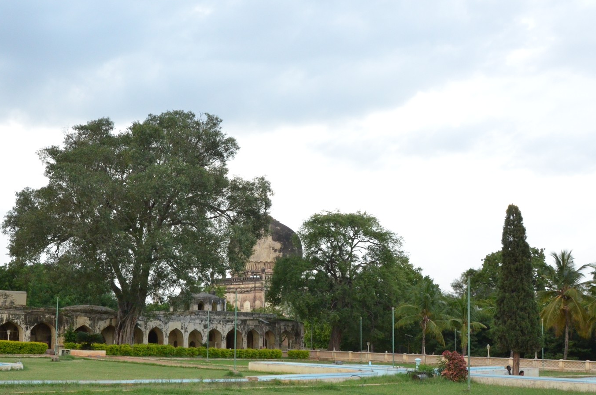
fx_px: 739
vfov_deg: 29.8
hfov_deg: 43.4
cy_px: 240
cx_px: 207
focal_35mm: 45
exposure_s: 1/125
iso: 2000
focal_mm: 21
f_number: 11
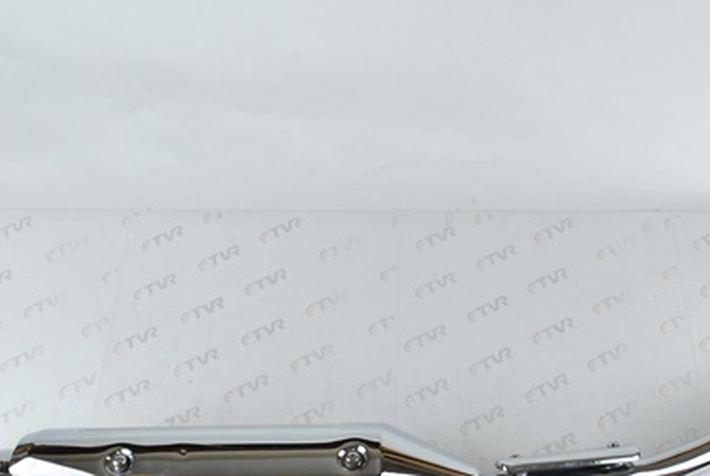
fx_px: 1185
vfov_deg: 22.6
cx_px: 402
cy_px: 306
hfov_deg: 33.3
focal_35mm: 60
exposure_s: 1/15
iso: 200
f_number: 6.3
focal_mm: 26
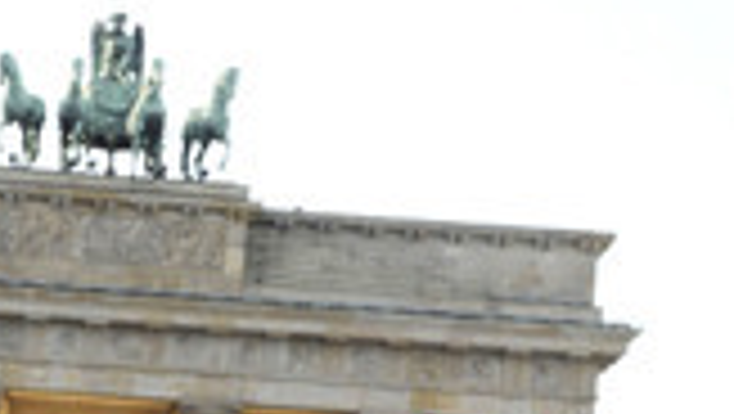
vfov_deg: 6.6
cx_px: 142
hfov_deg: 11.9
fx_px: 3506
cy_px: 770
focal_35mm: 180
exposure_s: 1/320
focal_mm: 70
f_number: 11
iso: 500
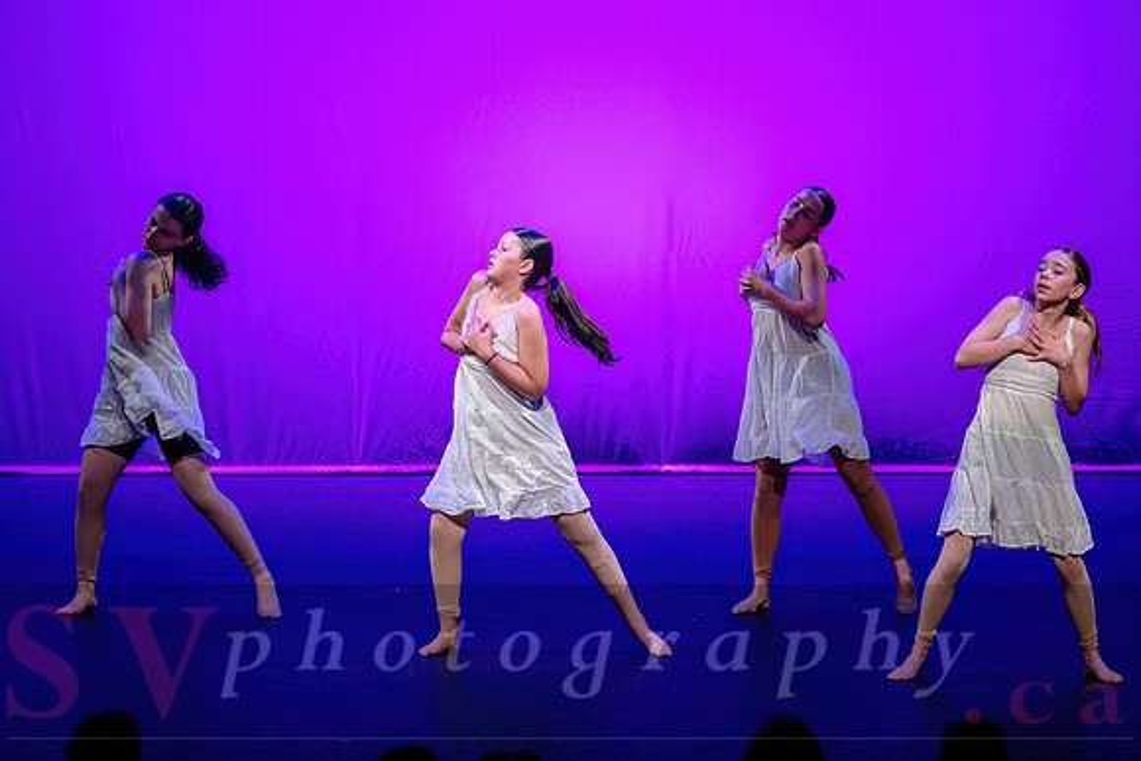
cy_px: 313
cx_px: 677
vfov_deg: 9.1
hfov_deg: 13.7
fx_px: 4759
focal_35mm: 150
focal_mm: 125
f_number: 2.8
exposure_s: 1/320
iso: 1600
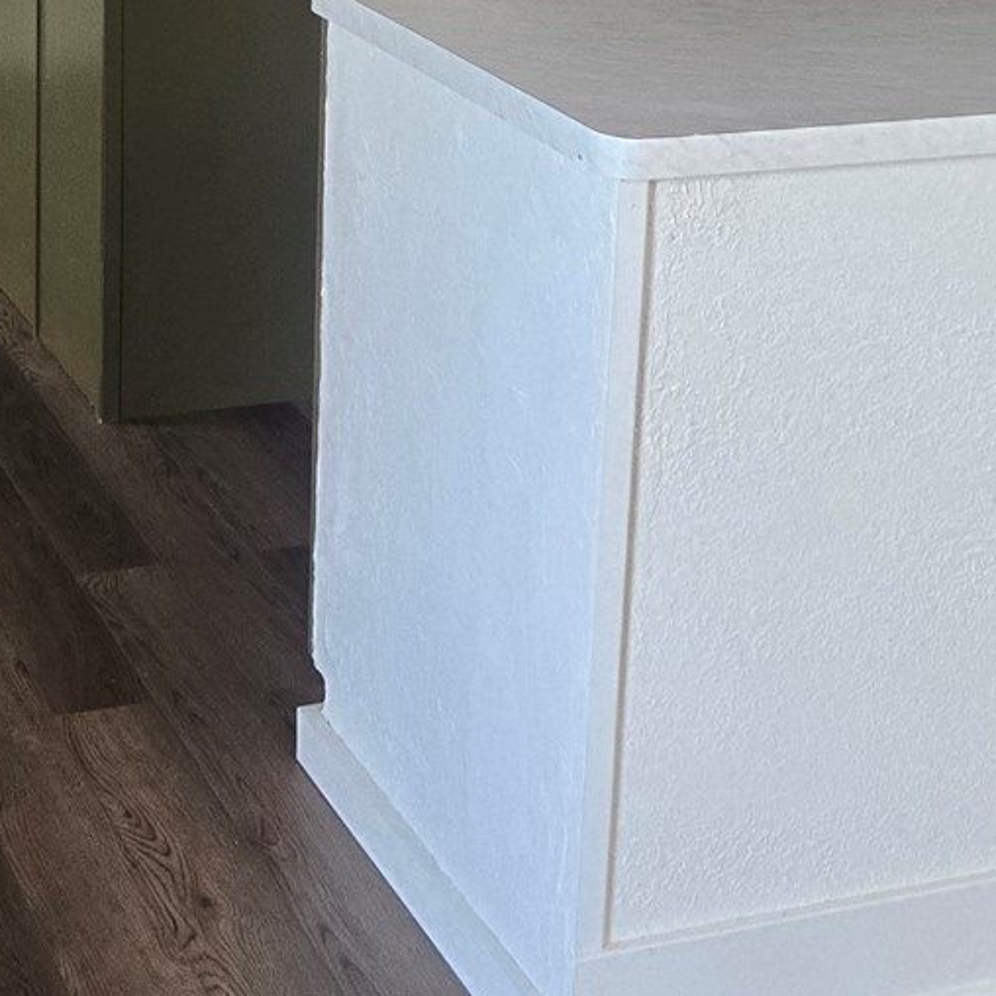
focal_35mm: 82
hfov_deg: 21.1
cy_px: 31
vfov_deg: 20.5
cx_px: 474
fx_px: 2669
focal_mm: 5.4
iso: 250
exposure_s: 1/120
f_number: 1.8
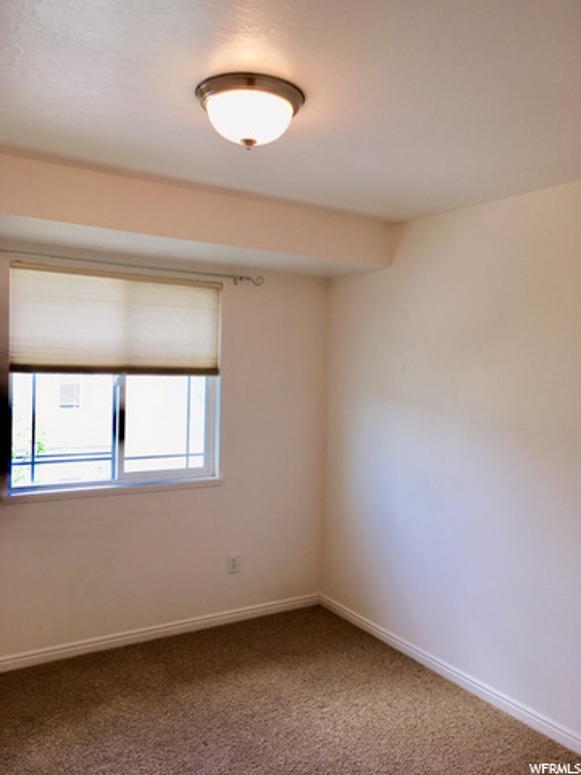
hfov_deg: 48.2
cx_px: 290
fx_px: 649
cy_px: 388
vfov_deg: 61.7
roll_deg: -2.1
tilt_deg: -1.9
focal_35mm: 29
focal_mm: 4.15
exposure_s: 1/60
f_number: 2.2
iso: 25
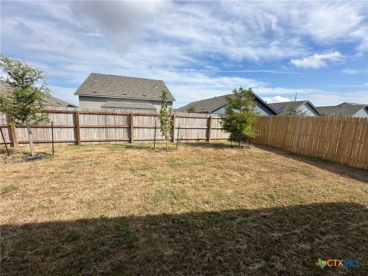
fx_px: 149
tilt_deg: -8.9
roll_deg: -1.7
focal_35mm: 14
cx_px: 184
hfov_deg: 102.1
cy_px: 138
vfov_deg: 85.7
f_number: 2.2
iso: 40
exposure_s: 1/1984
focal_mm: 2.22
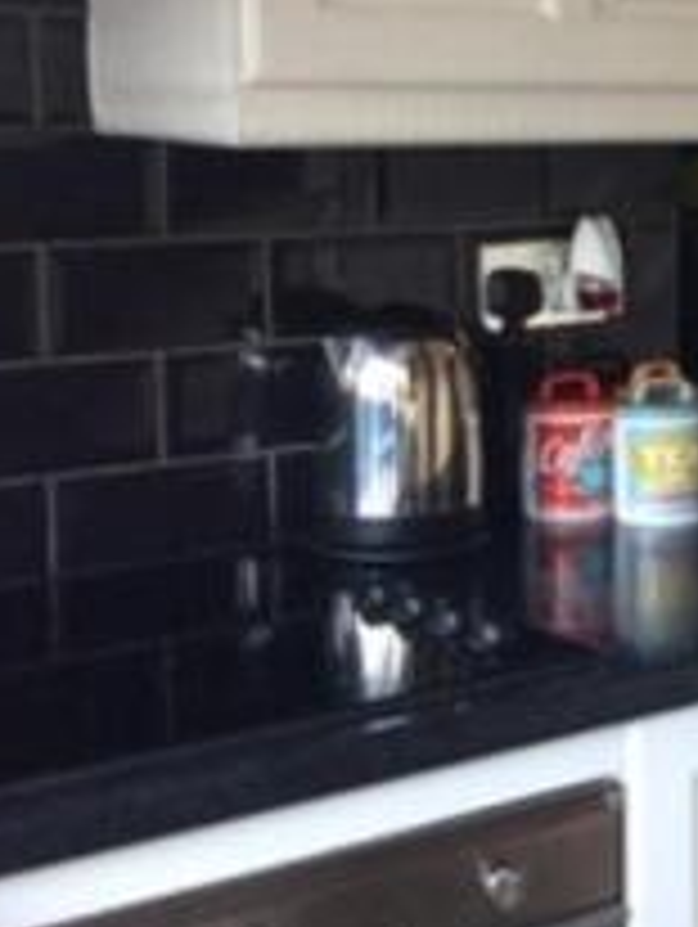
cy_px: 286
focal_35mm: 82
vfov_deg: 23.7
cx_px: 1119
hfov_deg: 16.1
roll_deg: -1.1
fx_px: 2200
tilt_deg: -6.5
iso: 160
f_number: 2.2
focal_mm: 4.15
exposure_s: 1/33
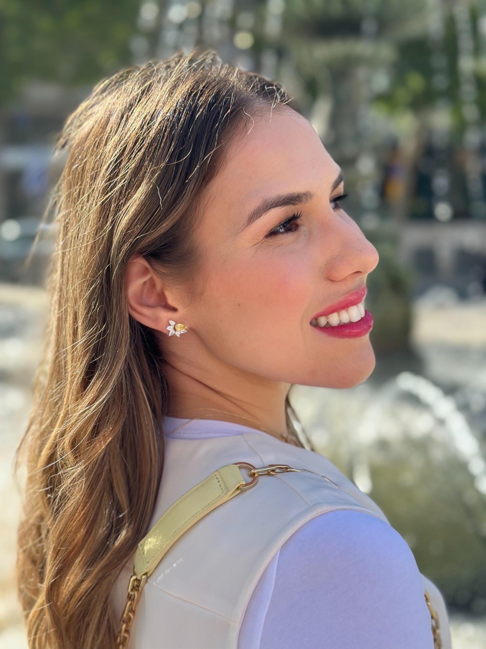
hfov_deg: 30.3
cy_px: 324
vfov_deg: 39.7
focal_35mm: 48
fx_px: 899
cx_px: 243
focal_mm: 6.86
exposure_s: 1/1565
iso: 100
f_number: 1.78
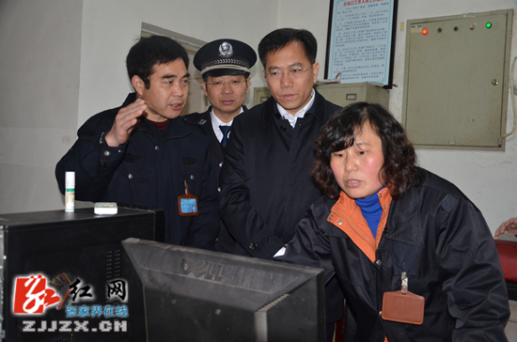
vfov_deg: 35.3
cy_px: 171
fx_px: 537
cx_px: 258
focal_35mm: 38
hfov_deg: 51.4
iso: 800
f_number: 4
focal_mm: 25
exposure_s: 1/60
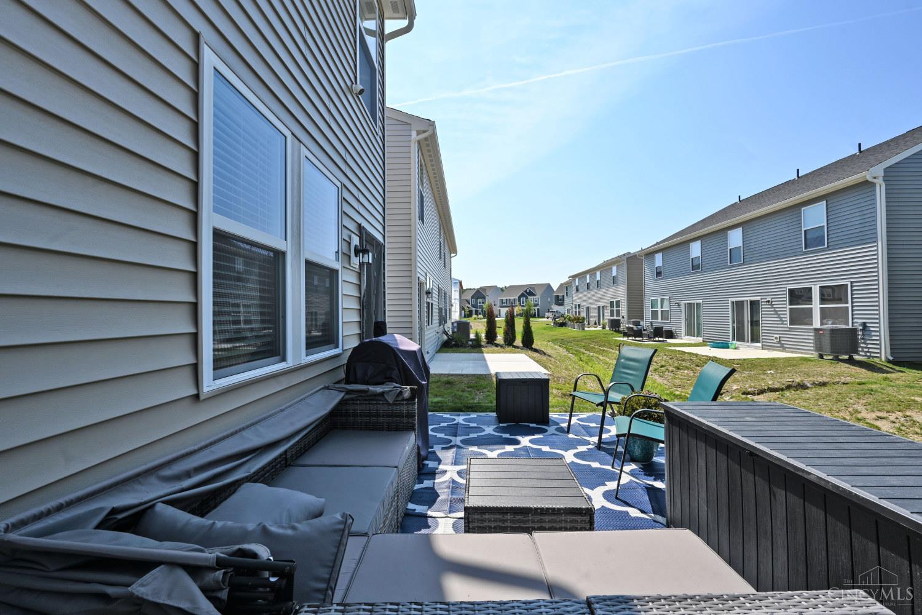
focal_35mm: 14
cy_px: 308
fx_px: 359
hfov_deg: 104.3
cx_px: 461
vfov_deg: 81.2
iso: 100
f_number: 10
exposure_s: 1/200
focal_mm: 14
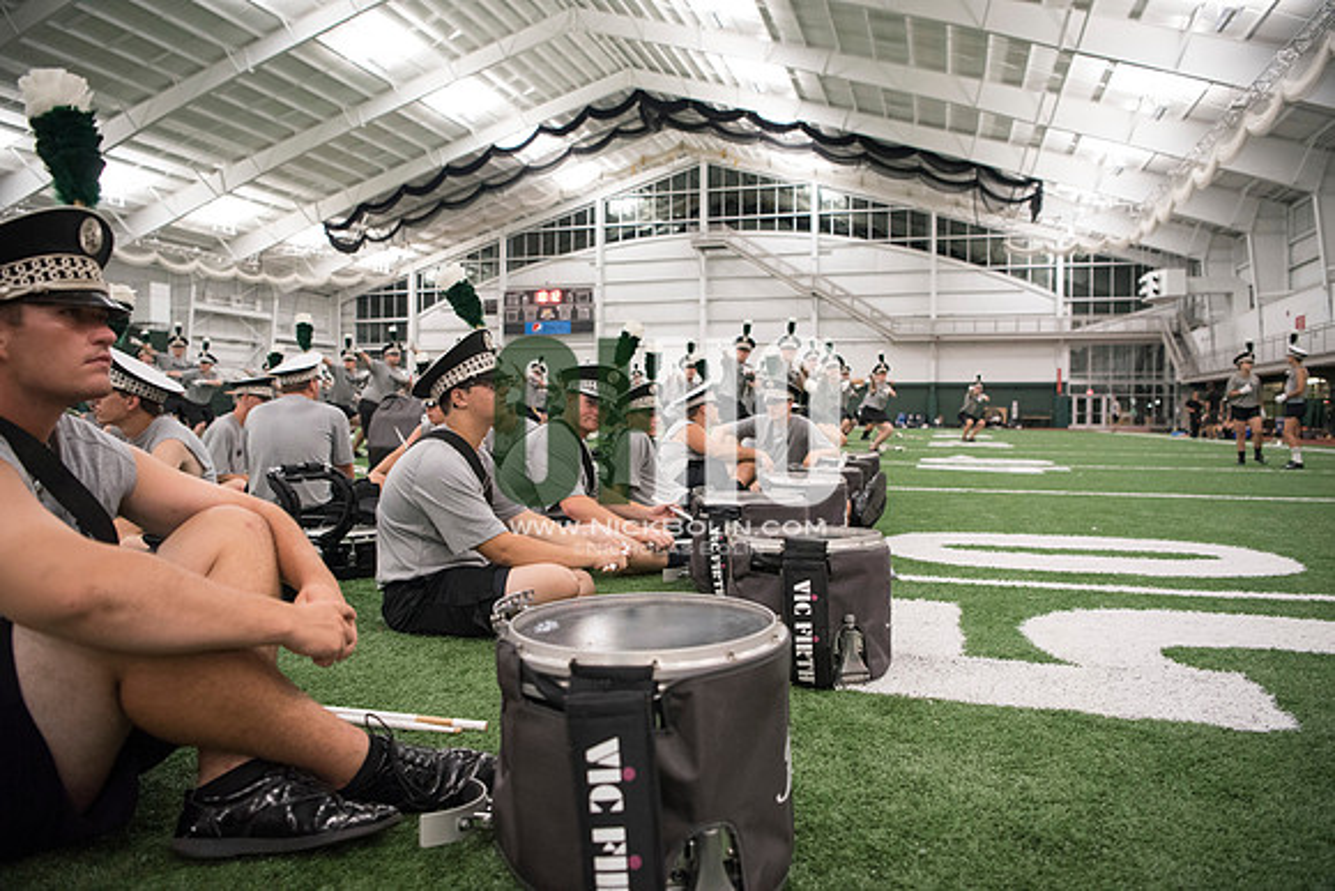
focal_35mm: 24
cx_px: 668
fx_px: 890
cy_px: 446
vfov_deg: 53.2
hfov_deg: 73.7
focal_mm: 24
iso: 3200
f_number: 3.2
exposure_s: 1/200
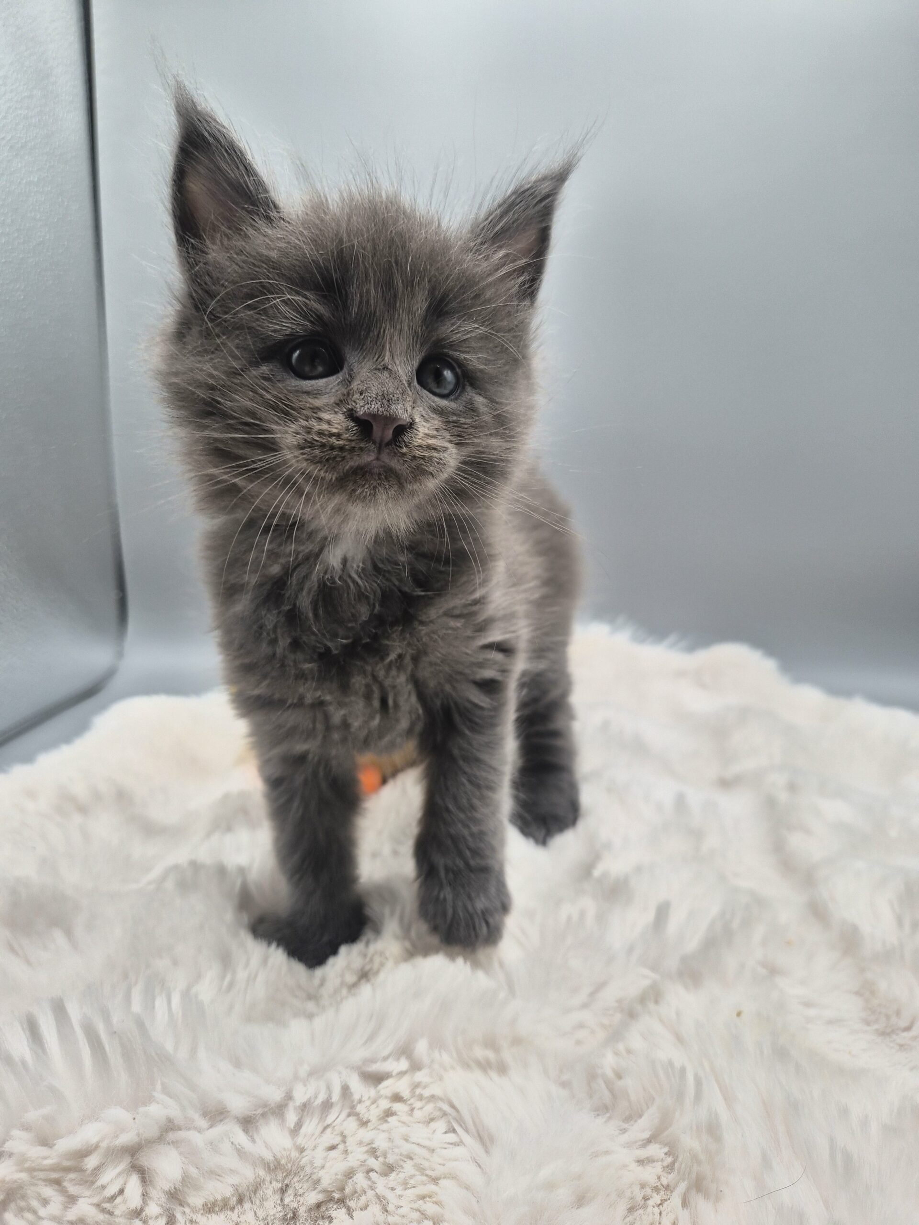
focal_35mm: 23
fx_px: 814
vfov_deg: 73.9
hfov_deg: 58.9
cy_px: 612
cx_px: 460
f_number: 1.8
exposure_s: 1/786
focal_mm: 5.4
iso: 80
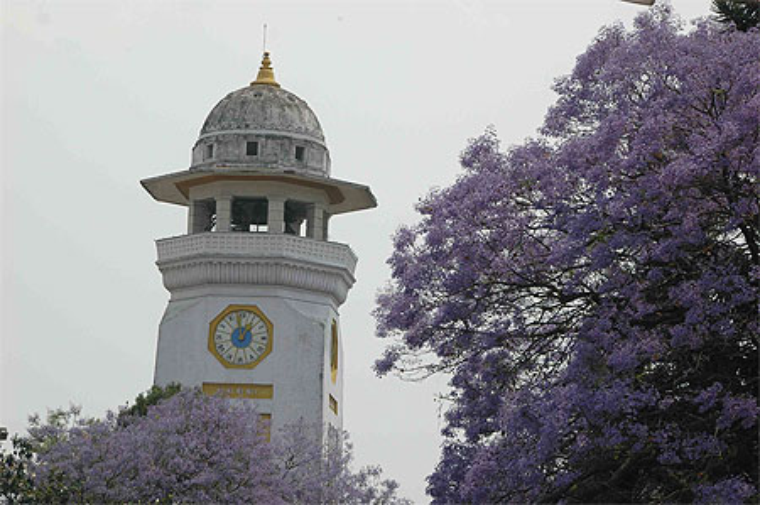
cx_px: 380
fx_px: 3479
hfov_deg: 12.5
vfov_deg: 8.3
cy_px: 252
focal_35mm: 165
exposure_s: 1/800
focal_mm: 110
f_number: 6.3
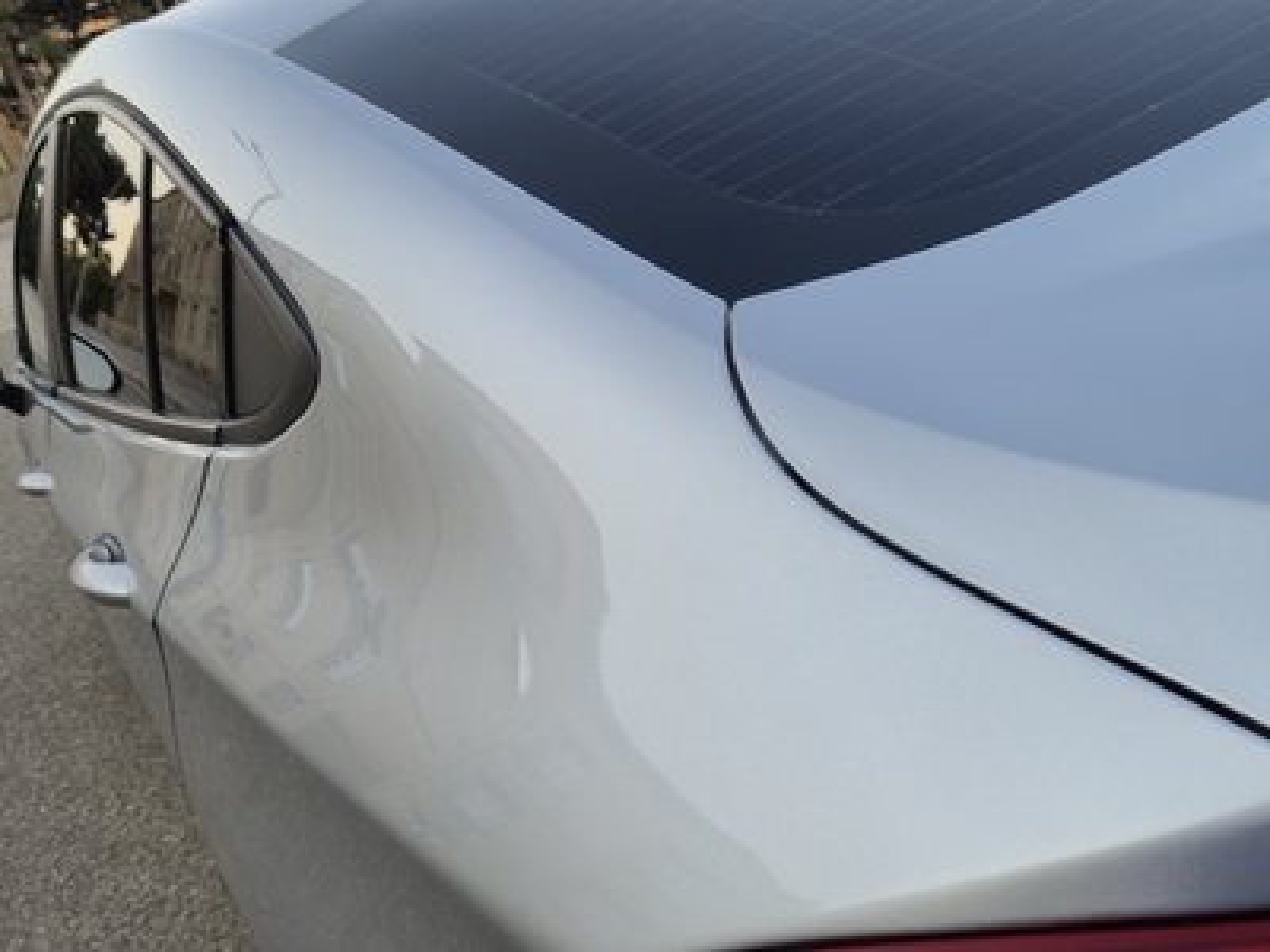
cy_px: 476
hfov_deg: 73.9
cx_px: 635
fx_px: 844
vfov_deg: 58.9
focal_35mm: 23
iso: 25
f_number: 1.8
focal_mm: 5.4
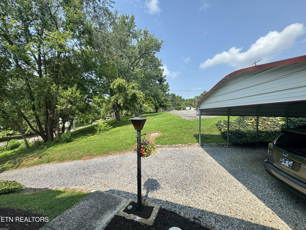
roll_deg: -0.5
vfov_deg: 85.7
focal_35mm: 14
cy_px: 115
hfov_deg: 102.1
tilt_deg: -1.1
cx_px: 153
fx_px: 124
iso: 40
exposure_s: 1/932
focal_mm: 2.22
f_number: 2.2
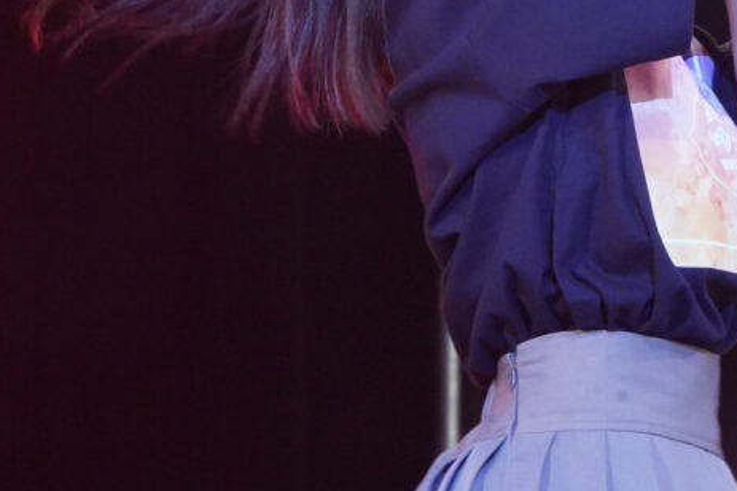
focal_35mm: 767
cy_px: -19
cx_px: 583
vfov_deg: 1.8
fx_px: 15691
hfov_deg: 2.7
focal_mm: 296
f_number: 14
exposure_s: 1/200
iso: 10000
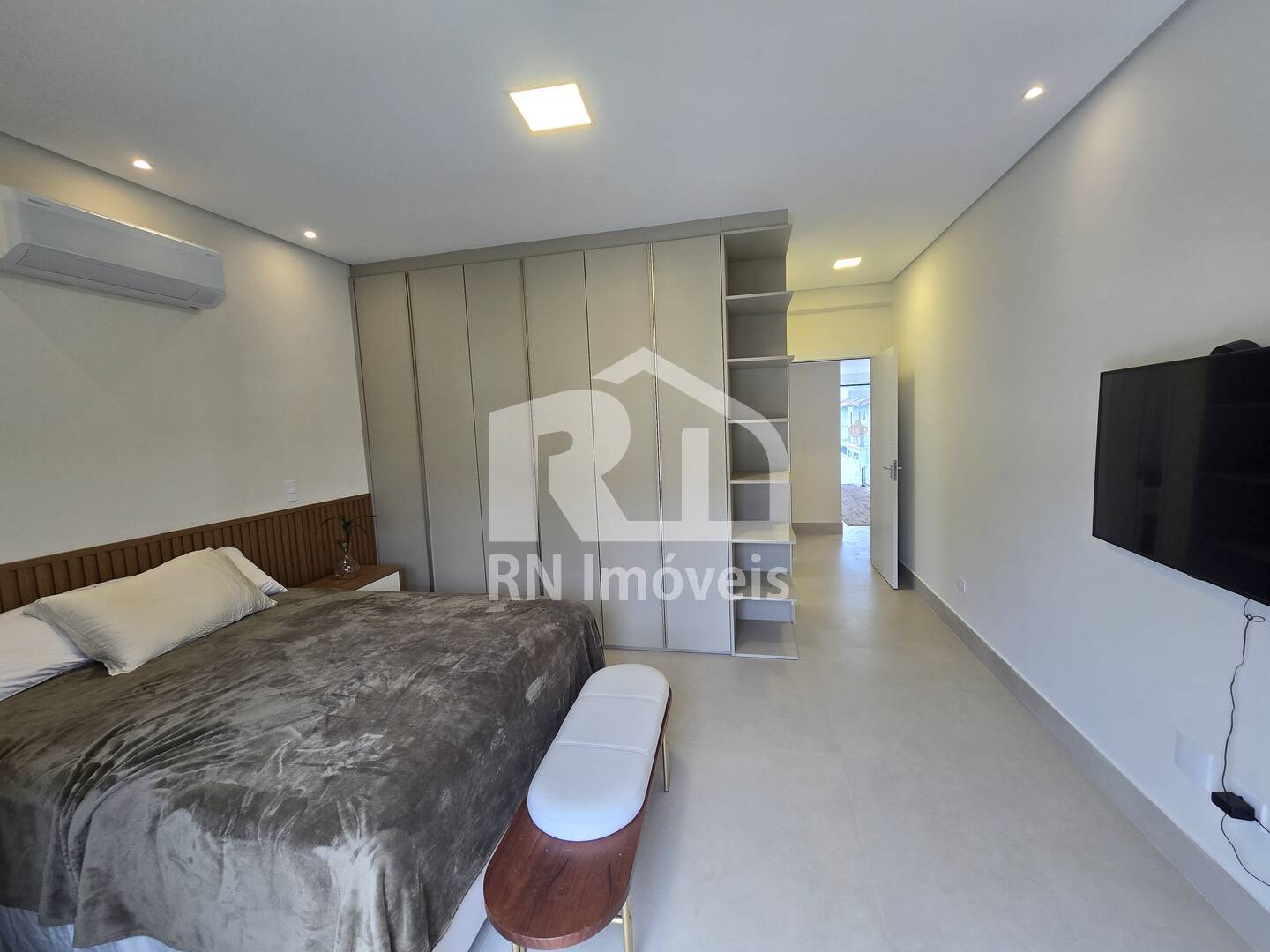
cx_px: 635
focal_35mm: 13
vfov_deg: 89.9
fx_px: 477
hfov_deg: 106.2
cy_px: 476
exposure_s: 1/60
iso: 100
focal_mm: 2.2
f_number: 2.2
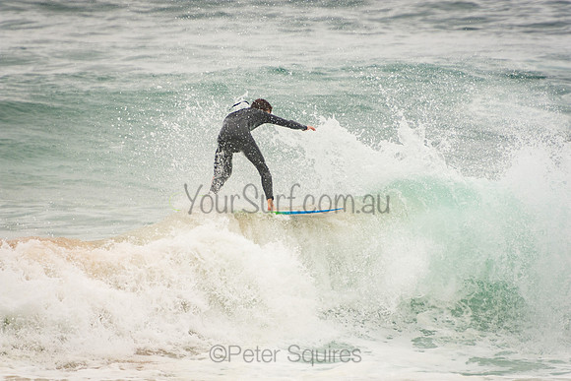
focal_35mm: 585
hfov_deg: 3.5
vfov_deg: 2.4
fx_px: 9280
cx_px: 286
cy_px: 190
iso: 180
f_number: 5.6
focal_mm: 390
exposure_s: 1/1250
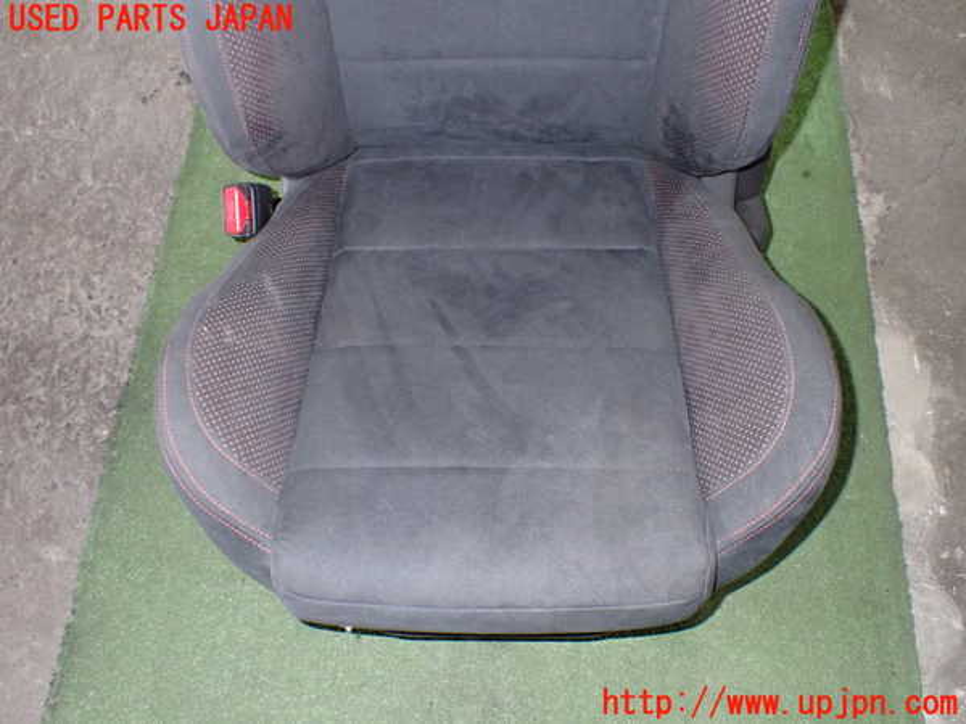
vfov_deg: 46.8
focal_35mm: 30
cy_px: 362
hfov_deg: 60.0
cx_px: 483
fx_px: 837
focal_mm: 5.4
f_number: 6.3
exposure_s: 1/30
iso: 800
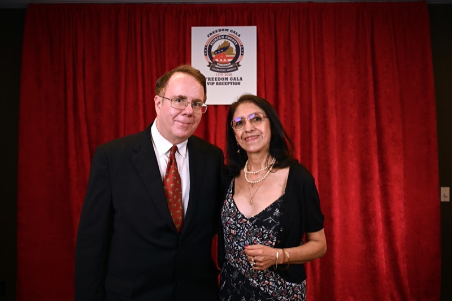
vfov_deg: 41.7
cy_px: 150
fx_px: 395
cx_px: 226
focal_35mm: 32
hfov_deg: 59.5
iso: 640
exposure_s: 1/200
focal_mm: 31.5
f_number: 4
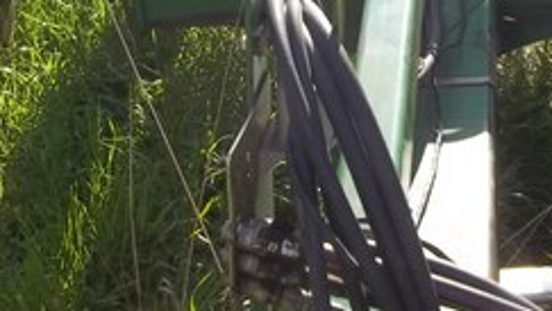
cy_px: -61
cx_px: 391
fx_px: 1142
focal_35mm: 78
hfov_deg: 26.9
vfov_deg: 15.0
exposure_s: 1/80
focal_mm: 5.7
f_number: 8.8
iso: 64
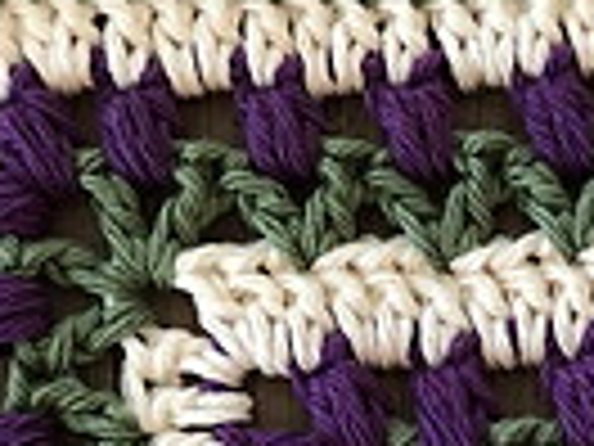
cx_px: 698
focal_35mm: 136
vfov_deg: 10.2
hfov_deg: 14.1
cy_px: 820
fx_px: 2334
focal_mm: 3.99
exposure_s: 1/15
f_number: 1.8
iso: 40
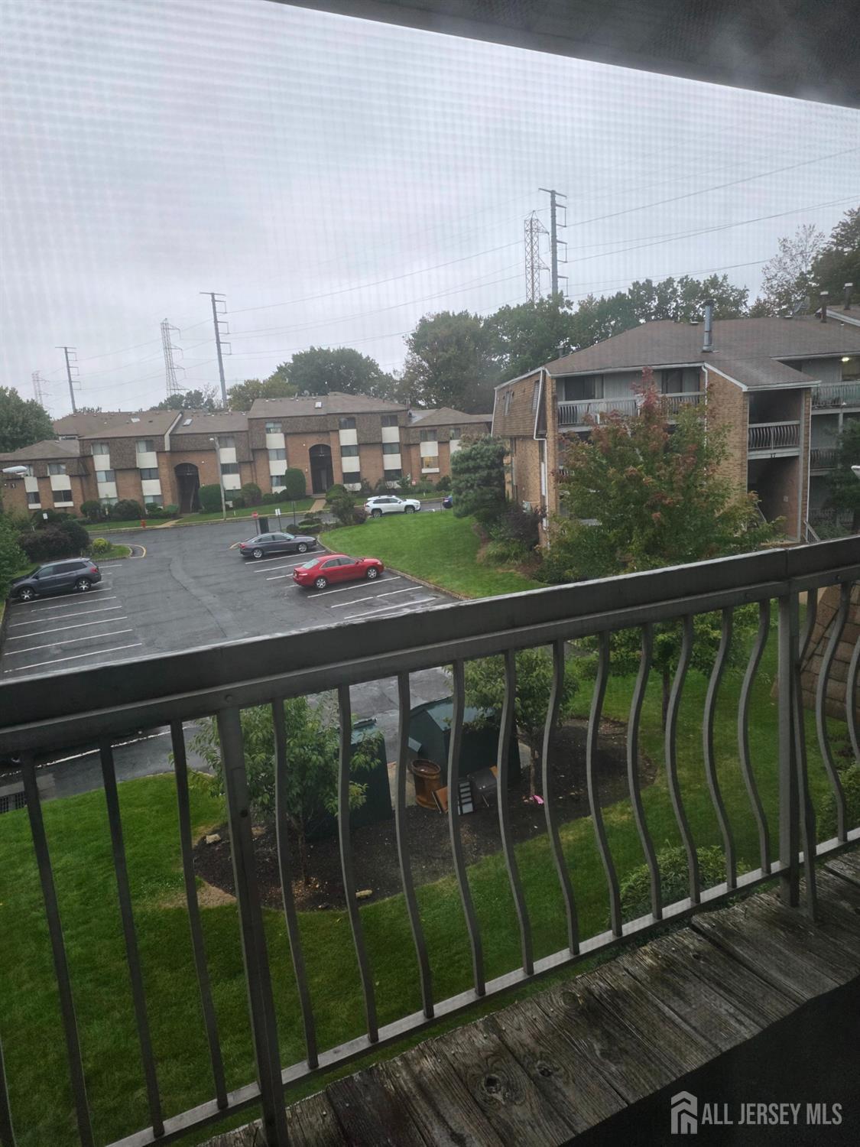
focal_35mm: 23
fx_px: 762
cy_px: 574
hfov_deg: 58.9
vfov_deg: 73.9
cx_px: 430
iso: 200
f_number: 1.7
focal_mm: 6.25
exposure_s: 1/120
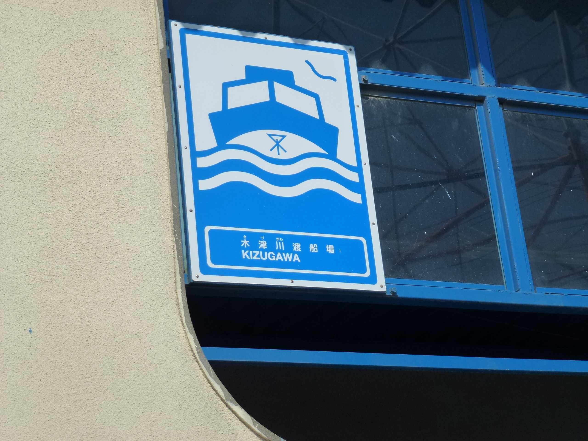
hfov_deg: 23.8
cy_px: 220
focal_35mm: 82
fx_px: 1393
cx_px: 294
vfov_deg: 18.0
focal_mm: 14.8
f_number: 4.8
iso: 160
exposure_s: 1/1600
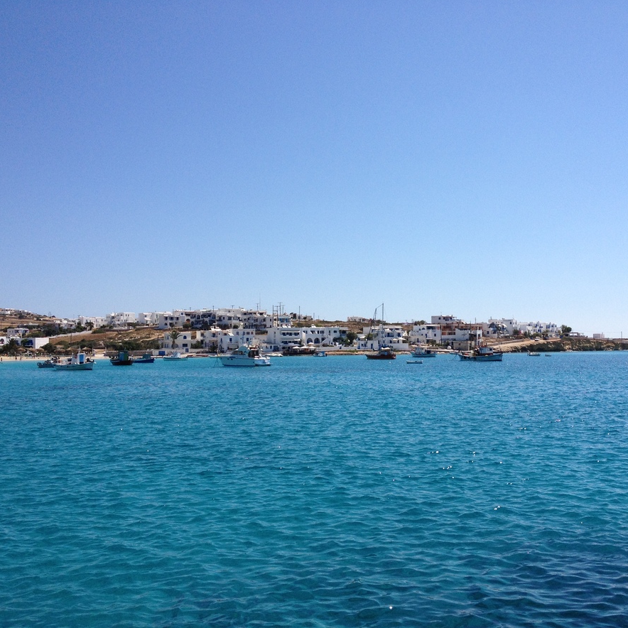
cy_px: 317
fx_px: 862
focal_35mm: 42
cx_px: 368
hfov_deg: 39.9
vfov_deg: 40.0
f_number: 2.4
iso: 50
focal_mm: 4.28
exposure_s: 1/3067
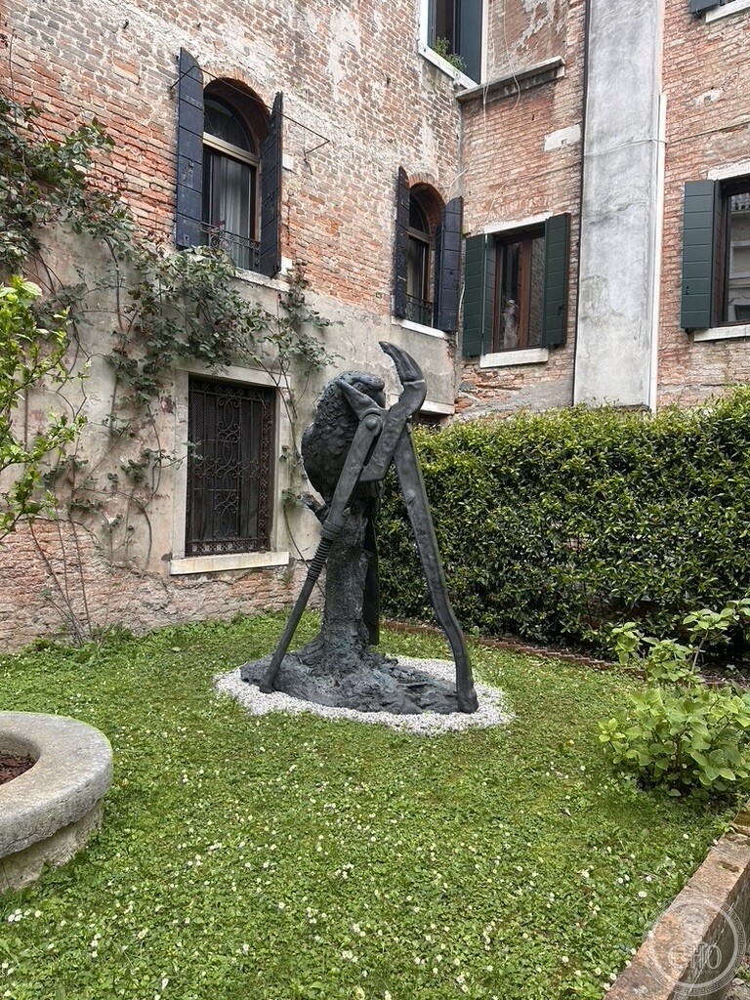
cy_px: 500
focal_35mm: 24
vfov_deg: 71.6
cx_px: 375
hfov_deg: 56.8
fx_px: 693
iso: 64
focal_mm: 6.86
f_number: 1.78
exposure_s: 1/237
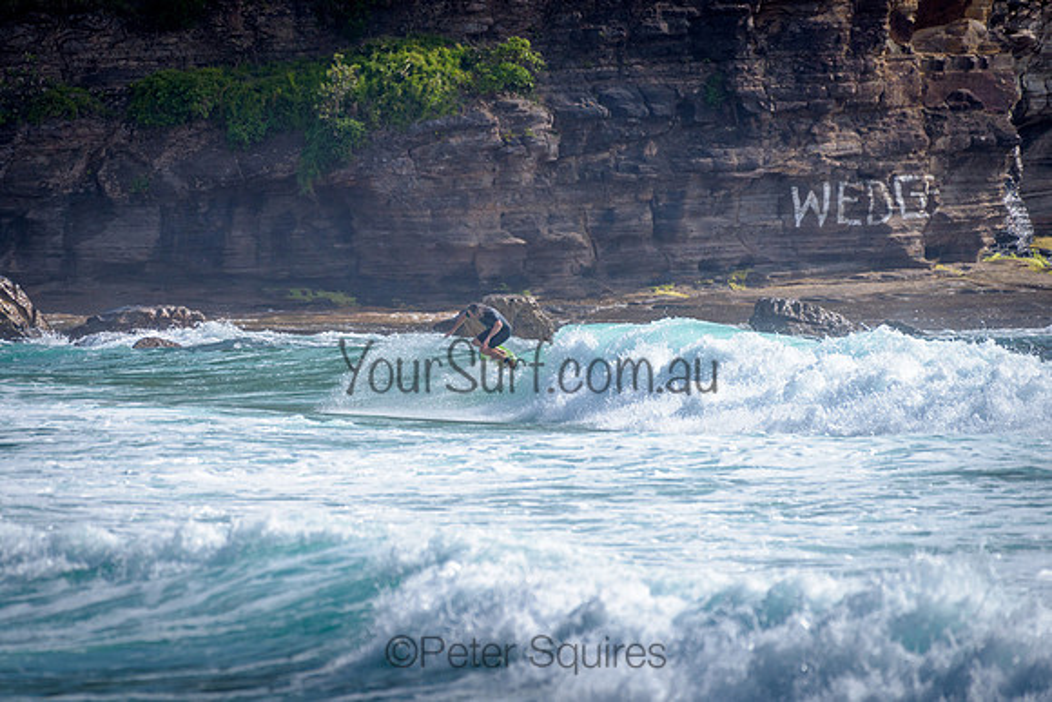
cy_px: 272
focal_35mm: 613
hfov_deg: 3.4
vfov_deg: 2.2
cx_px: 407
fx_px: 17916
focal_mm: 500
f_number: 5.6
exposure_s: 1/2000
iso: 160
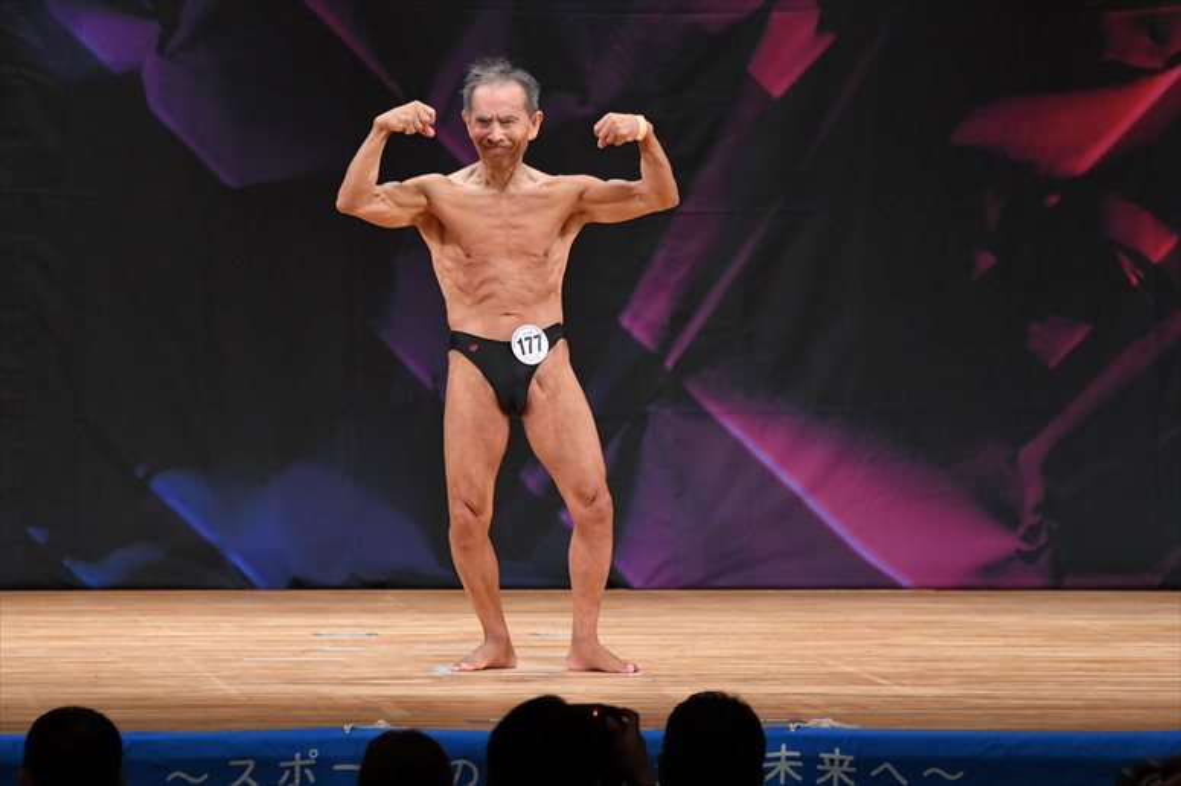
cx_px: 590
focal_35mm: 270
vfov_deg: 5.1
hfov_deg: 7.6
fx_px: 8853
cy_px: 393
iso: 3200
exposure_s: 1/400
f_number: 5.6
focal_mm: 180
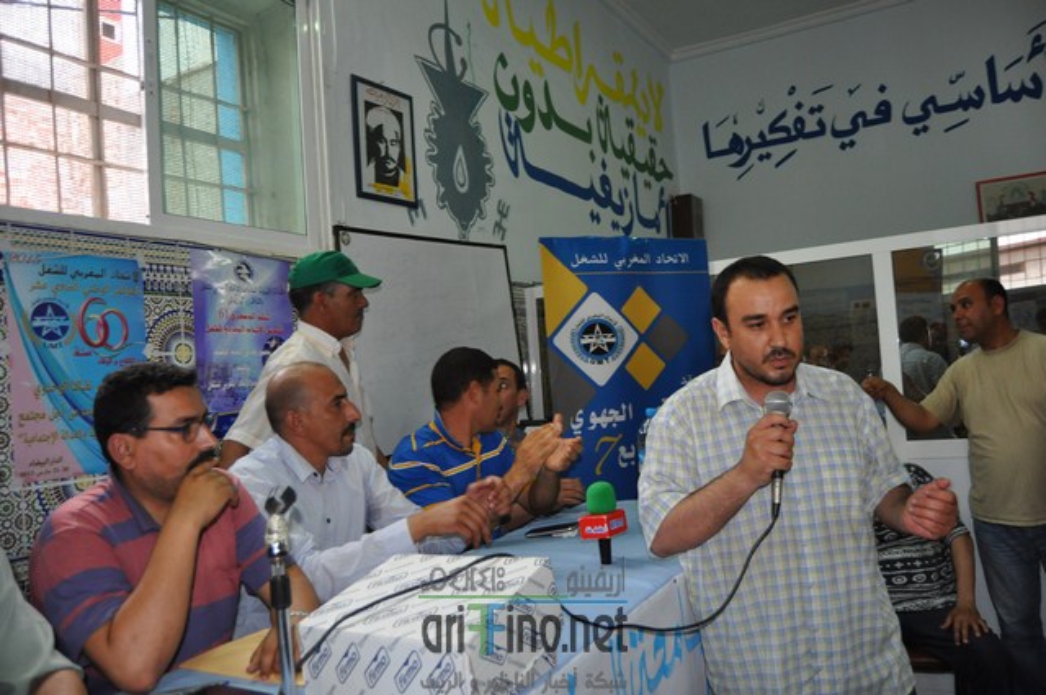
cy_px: 348
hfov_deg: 67.4
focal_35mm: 27
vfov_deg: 47.8
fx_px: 783
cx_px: 523
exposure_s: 1/80
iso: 800
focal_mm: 18
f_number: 3.5
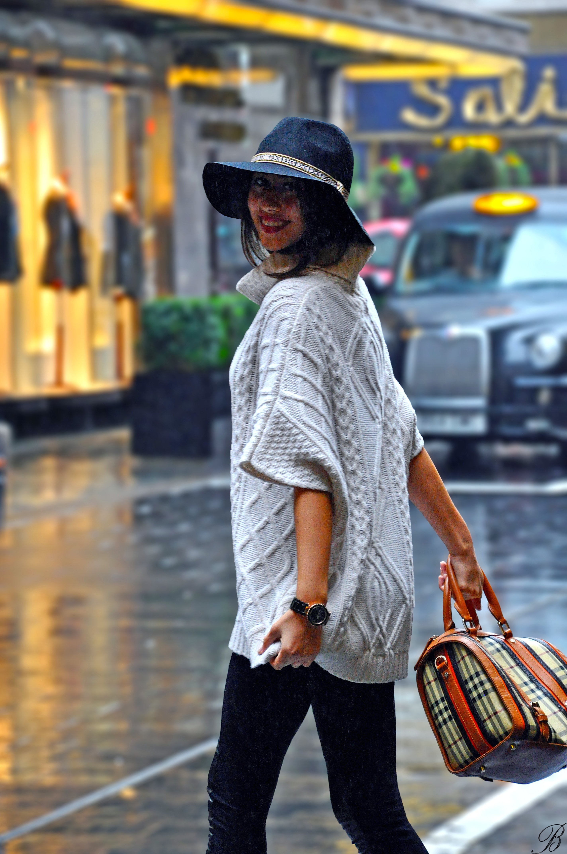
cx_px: 284
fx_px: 3730
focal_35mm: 158
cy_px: 427
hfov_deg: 8.7
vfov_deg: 13.1
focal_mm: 105
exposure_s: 1/160
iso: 1600
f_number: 5.6
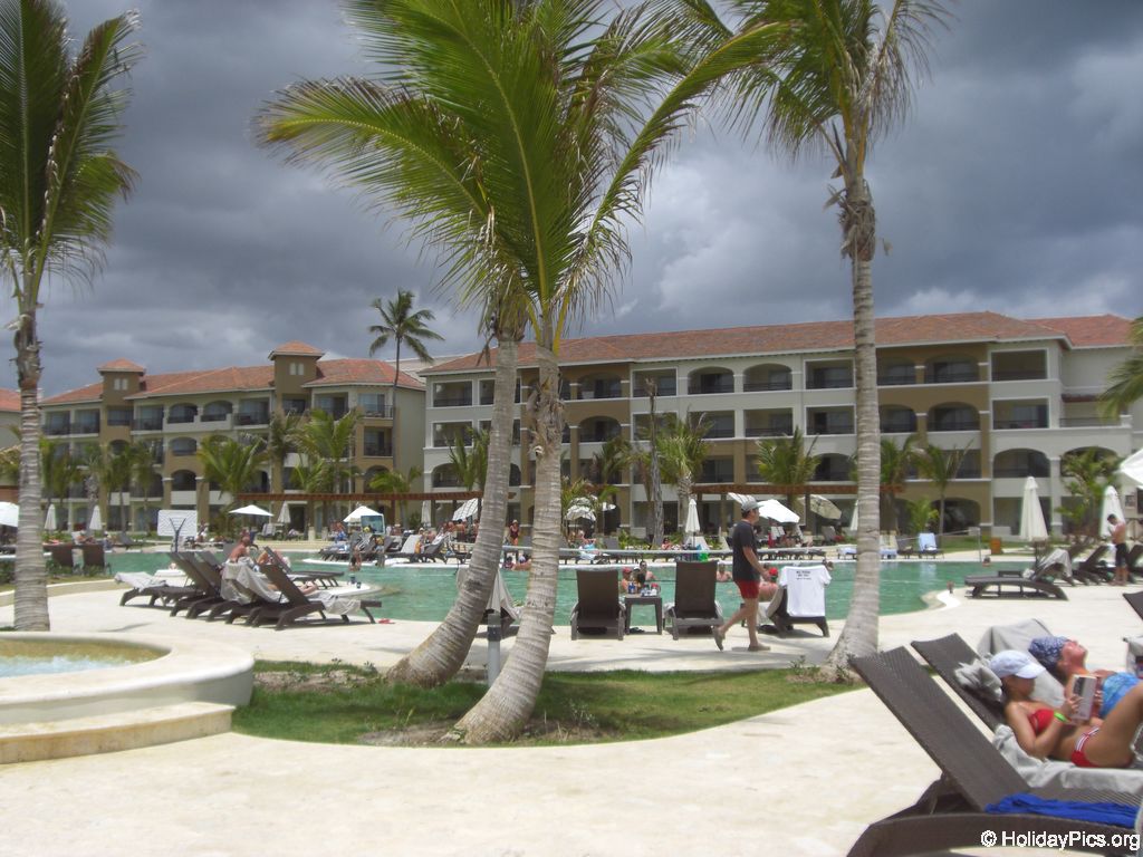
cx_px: 572
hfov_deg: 49.0
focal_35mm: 38
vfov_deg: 37.7
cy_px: 428
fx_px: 1255
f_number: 8
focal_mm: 6.2
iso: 64
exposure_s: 1/250
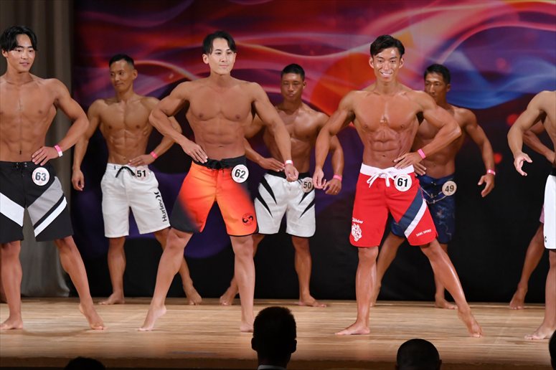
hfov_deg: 8.6
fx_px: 3705
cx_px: 278
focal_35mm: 240
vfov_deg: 5.7
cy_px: 185
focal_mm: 160
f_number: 5.6
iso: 3200
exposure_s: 1/400
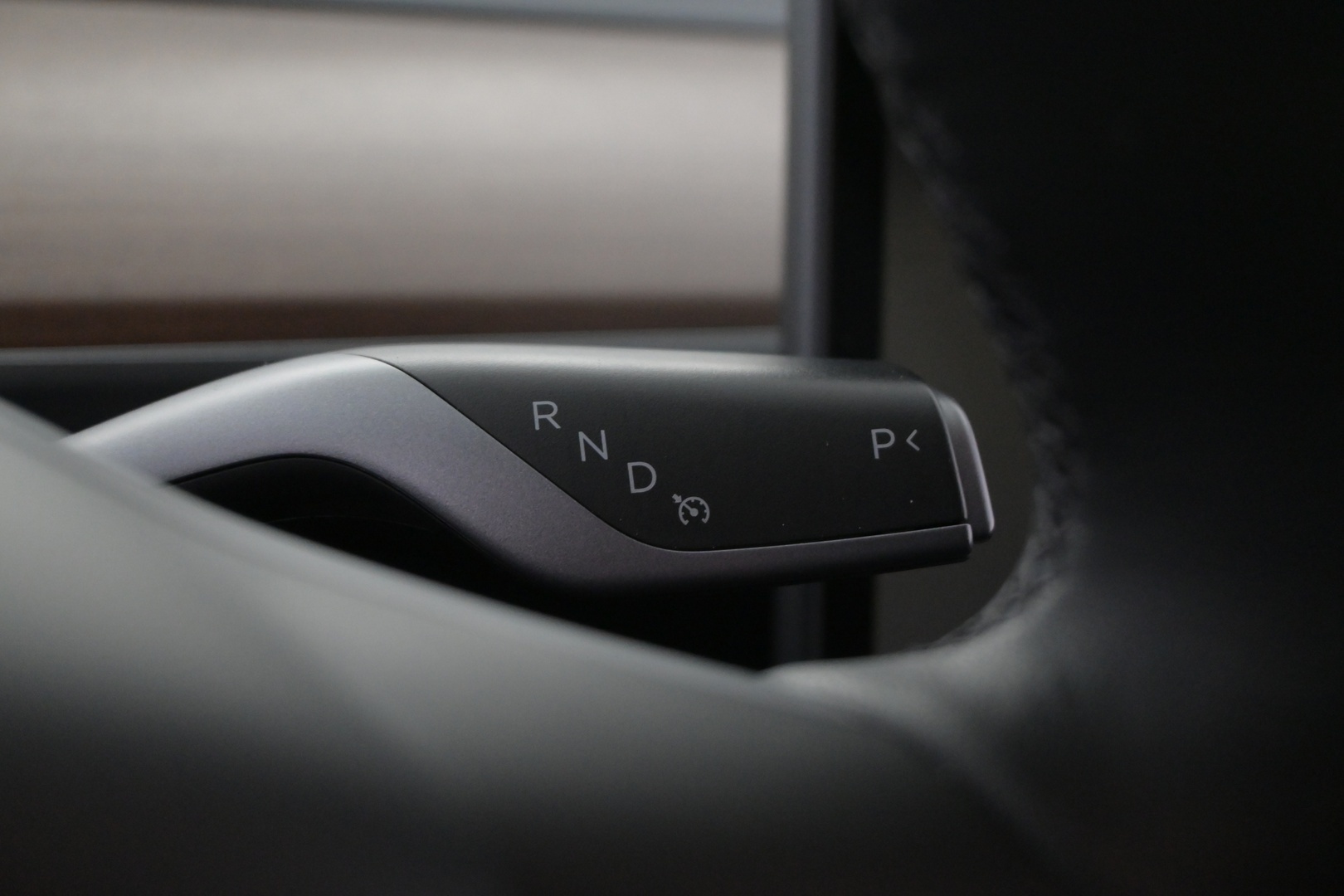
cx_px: 672
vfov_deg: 25.1
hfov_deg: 36.9
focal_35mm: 54
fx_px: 2016
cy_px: 448
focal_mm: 36
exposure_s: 1/60
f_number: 5.3
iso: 3600
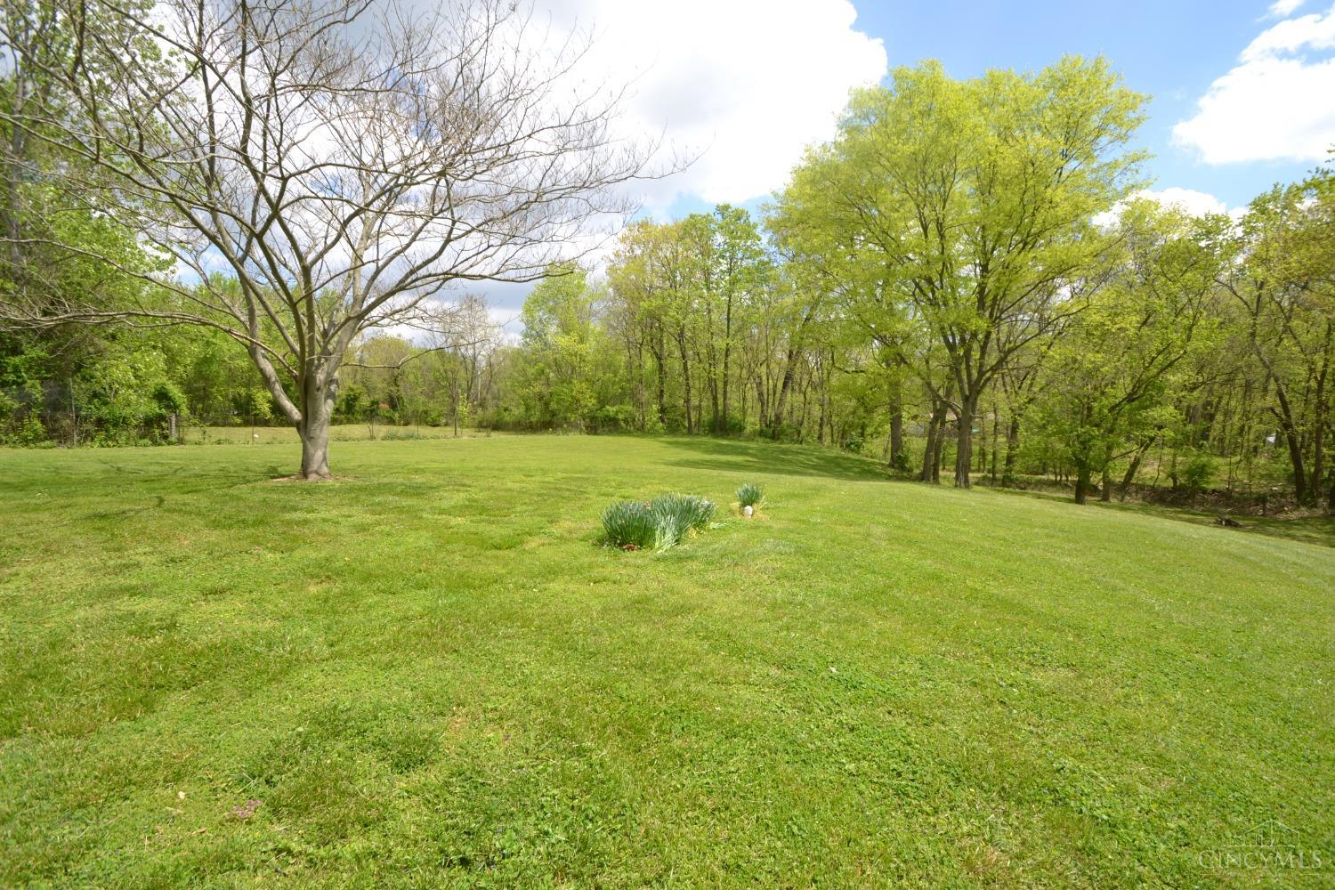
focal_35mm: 15
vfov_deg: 77.3
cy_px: 445
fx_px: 556
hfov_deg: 100.4
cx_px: 668
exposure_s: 1/200
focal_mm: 10
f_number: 7.1
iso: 100
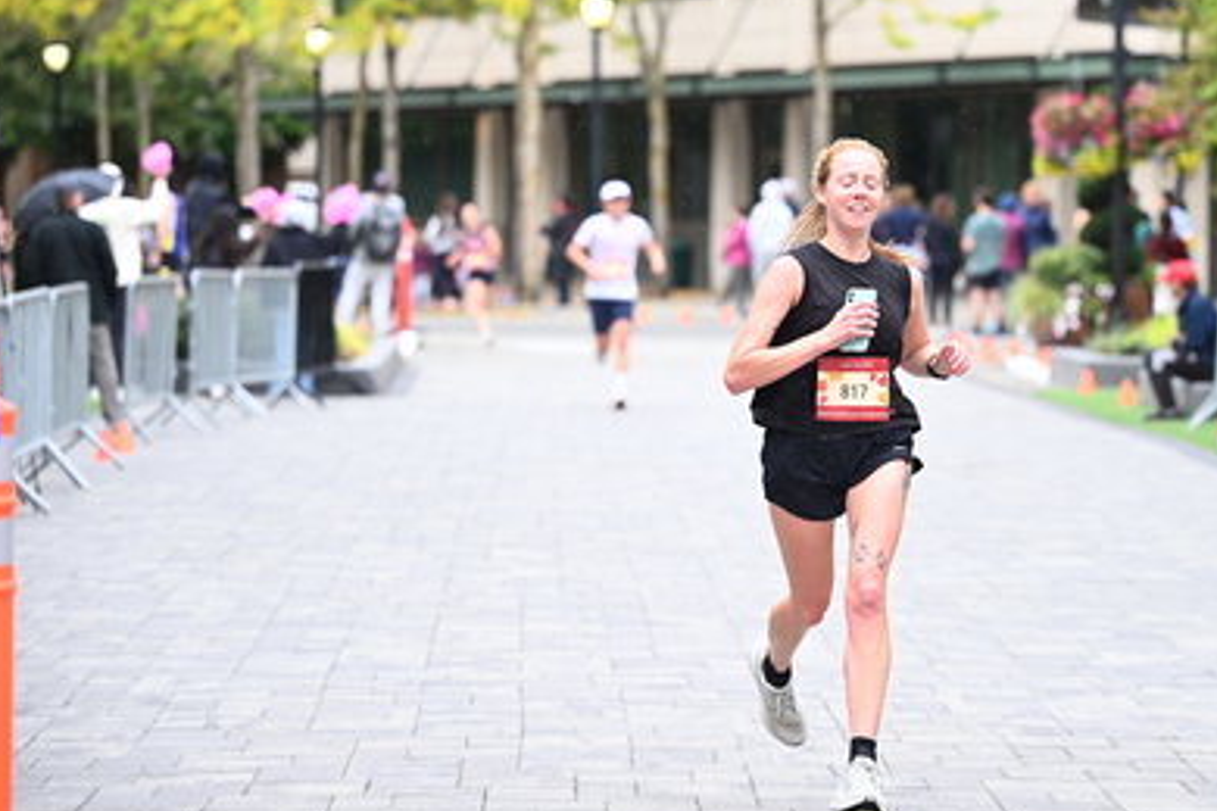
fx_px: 5239
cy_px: 304
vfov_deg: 8.9
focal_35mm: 155
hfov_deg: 13.2
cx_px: 687
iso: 1250
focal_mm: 110
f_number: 2.8
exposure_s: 1/1250
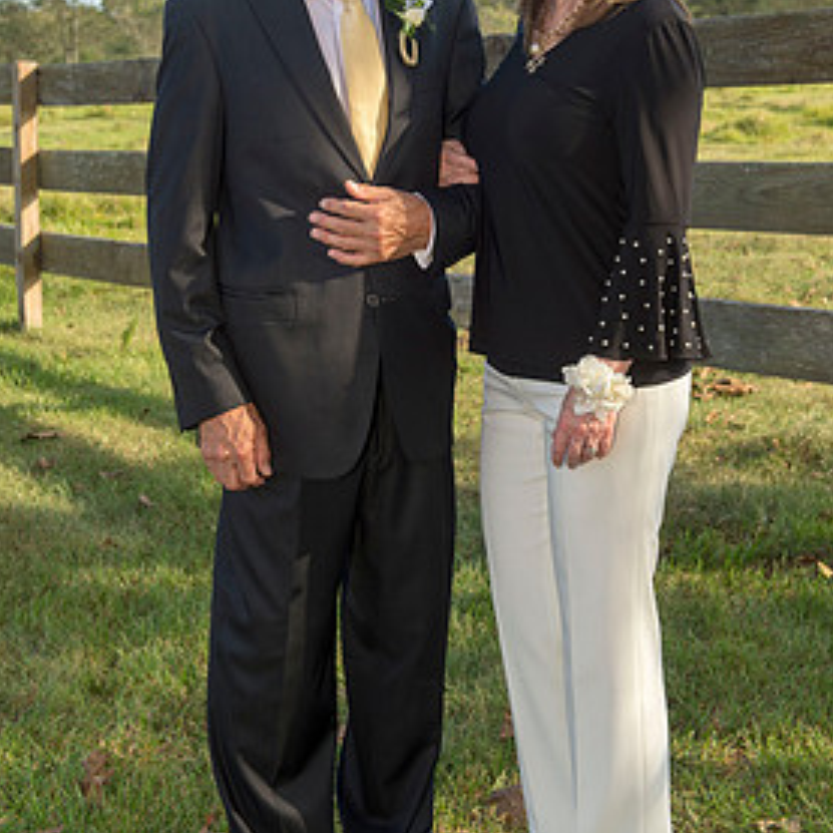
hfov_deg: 27.7
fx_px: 1688
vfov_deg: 27.6
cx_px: 420
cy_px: 283
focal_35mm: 62
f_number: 6.3
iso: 200
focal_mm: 45
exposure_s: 1/400
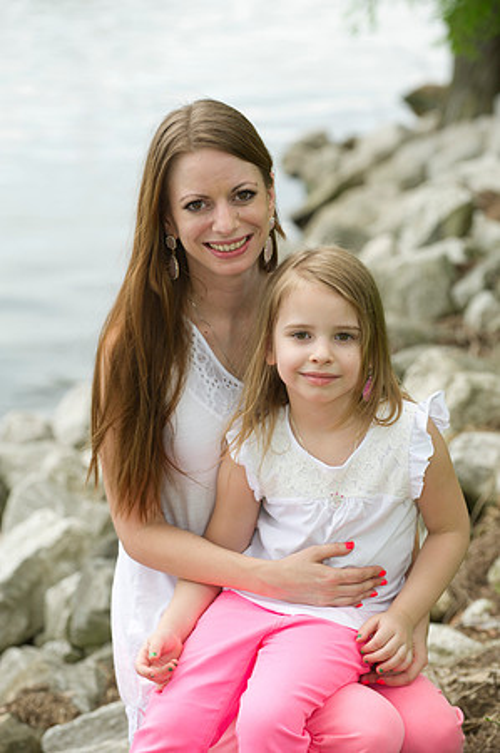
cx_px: 250
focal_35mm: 135
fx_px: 2819
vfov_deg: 15.2
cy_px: 376
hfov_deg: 10.1
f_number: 4.5
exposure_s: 1/200
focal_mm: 135
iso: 200
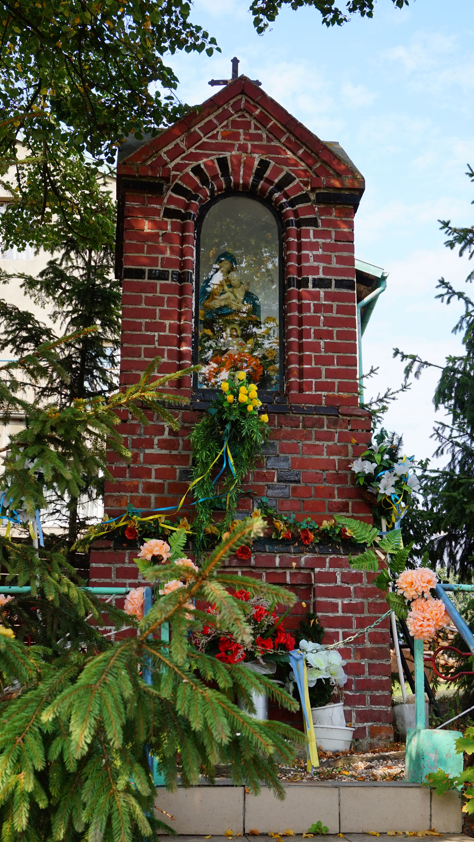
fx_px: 1040
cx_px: 241
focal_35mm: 47
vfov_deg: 44.1
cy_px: 414
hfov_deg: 25.7
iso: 100
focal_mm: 29
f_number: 8
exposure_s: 1/100
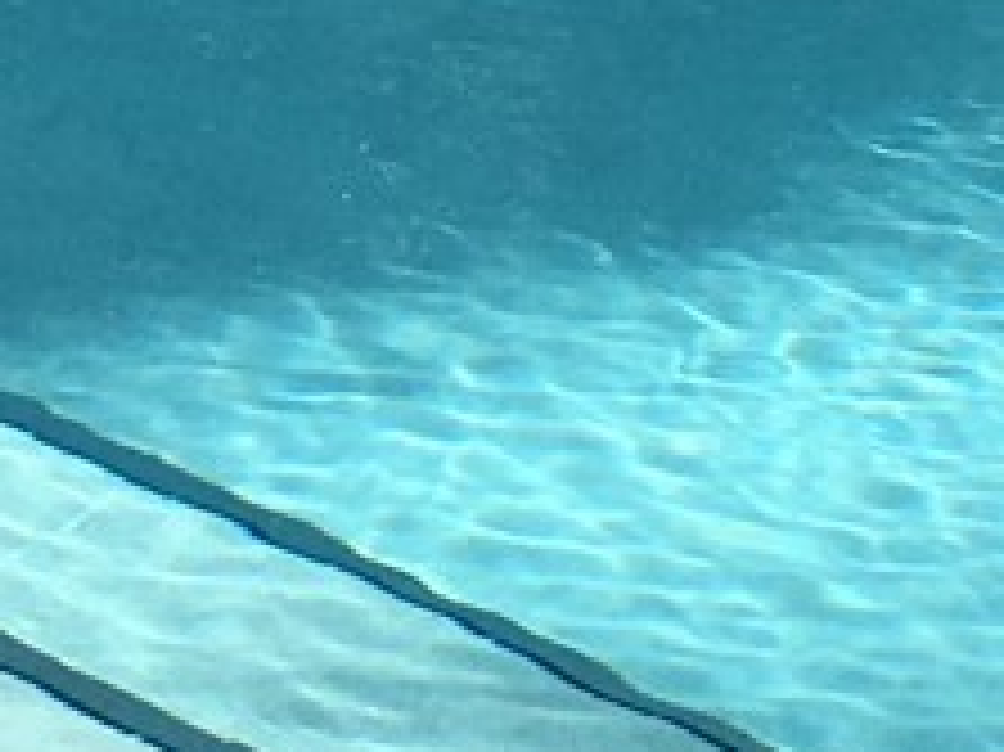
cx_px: 828
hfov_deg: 9.5
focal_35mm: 208
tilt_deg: -7.7
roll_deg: -2.3
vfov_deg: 6.9
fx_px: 6030
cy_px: -662
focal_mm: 4.15
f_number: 2.2
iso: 25
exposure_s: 1/1202
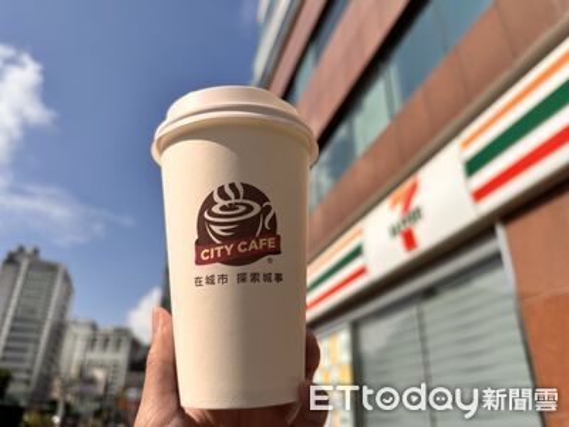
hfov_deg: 71.6
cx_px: 284
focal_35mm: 24
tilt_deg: +26.5
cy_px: 214
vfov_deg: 56.8
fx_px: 394
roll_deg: -0.8
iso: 80
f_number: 1.78
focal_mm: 6.86
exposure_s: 1/8197
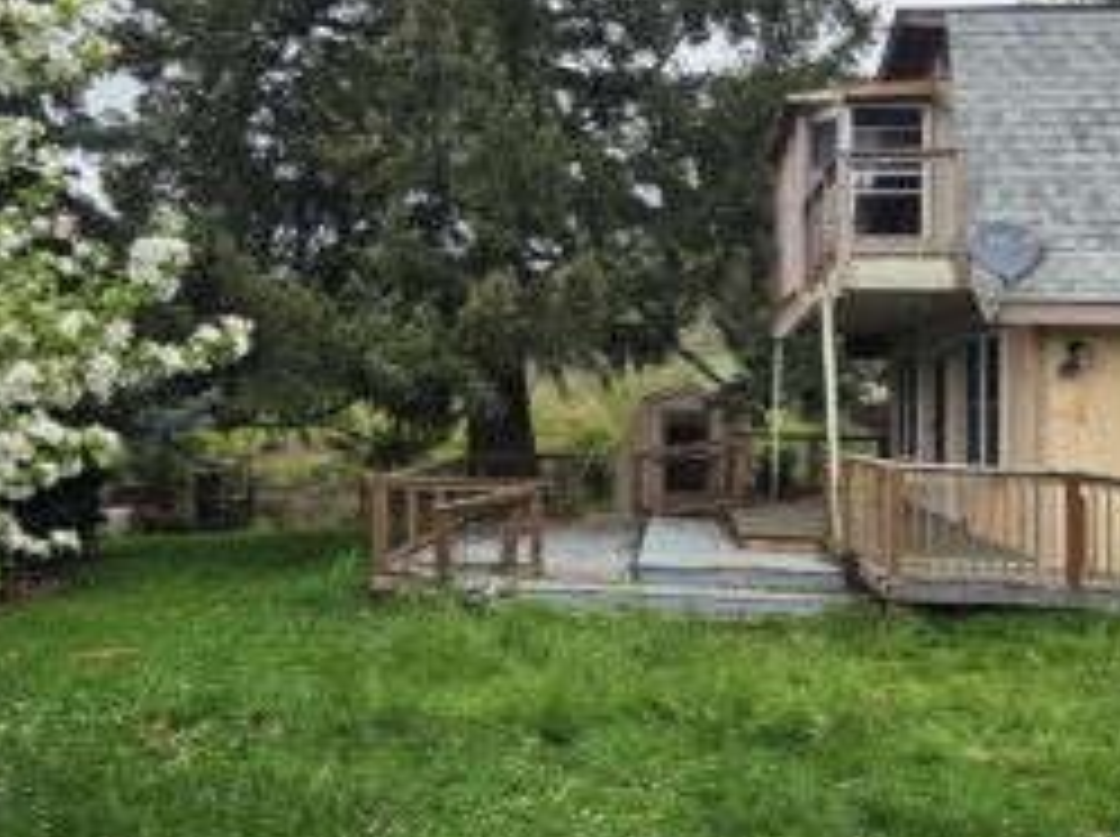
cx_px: 571
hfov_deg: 50.2
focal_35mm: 37
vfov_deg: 38.5
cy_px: 360
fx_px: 1195
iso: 80
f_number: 1.8
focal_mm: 5.4
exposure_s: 1/4010
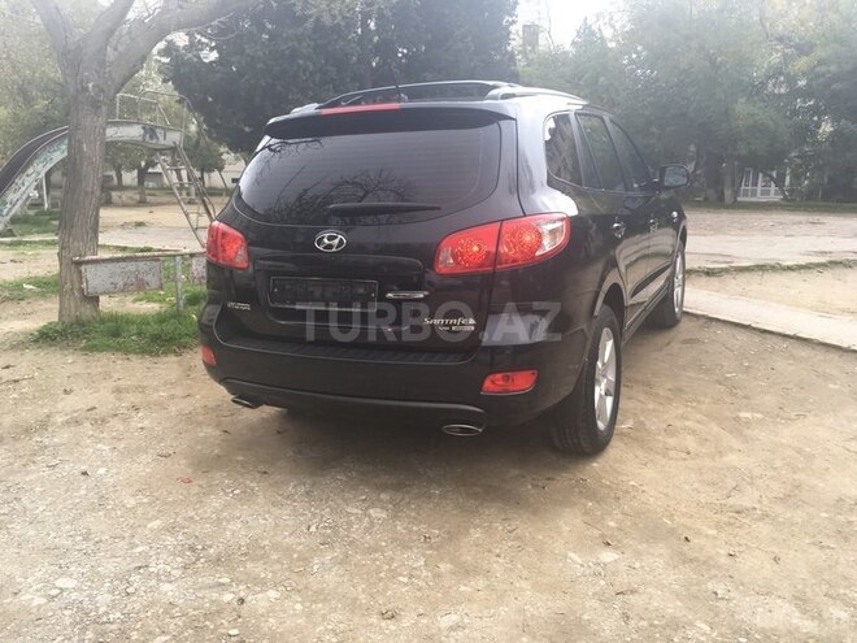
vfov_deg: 48.2
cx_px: 428
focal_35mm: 29
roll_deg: -1.6
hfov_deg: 61.7
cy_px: 322
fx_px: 718
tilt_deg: -10.3
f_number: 2.2
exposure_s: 1/100
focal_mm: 4.15
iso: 32
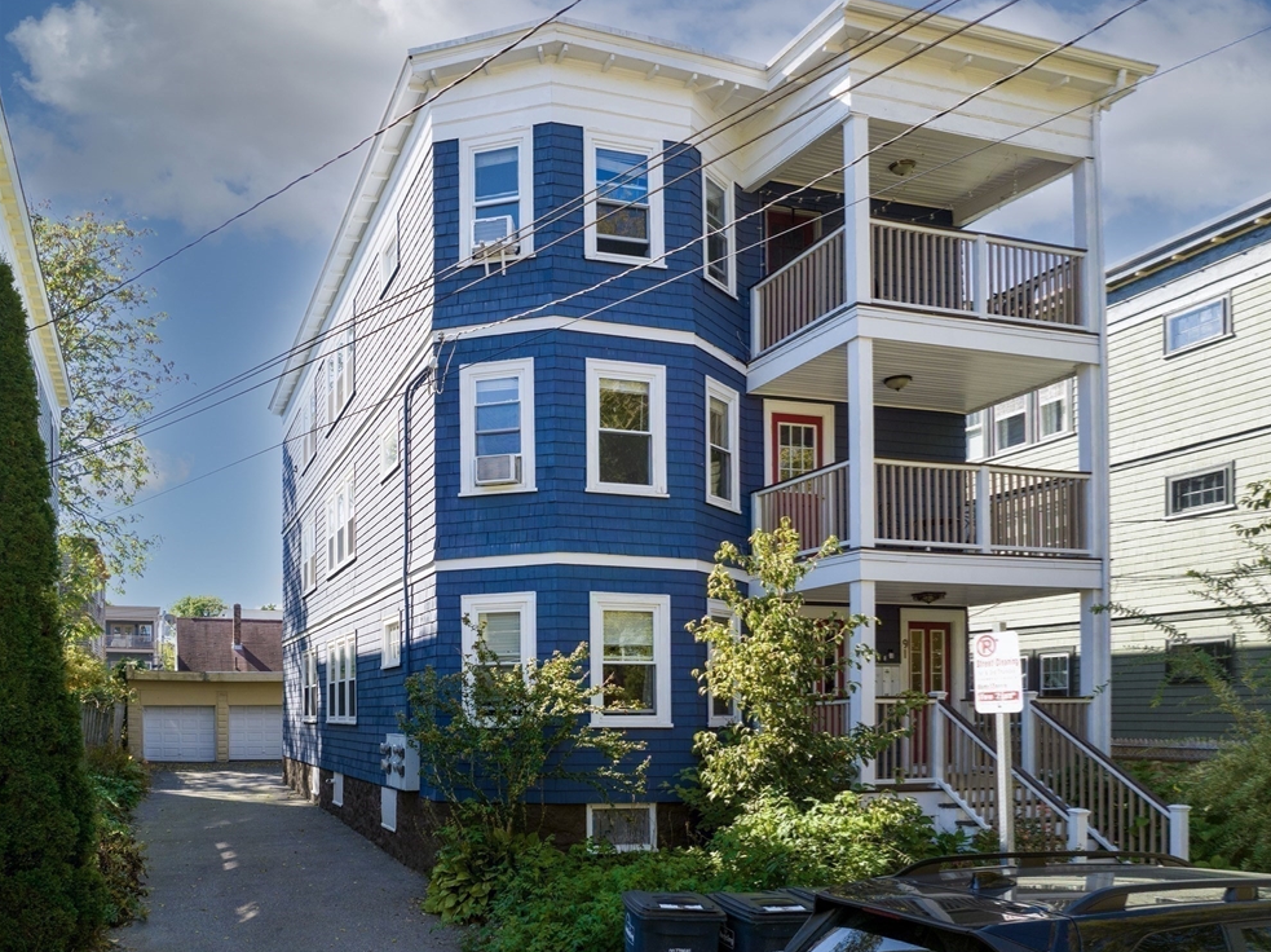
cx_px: 661
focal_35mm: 25
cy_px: 466
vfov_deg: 54.8
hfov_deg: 69.4
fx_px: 917
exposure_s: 1/200
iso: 350
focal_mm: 12.29
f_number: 2.8
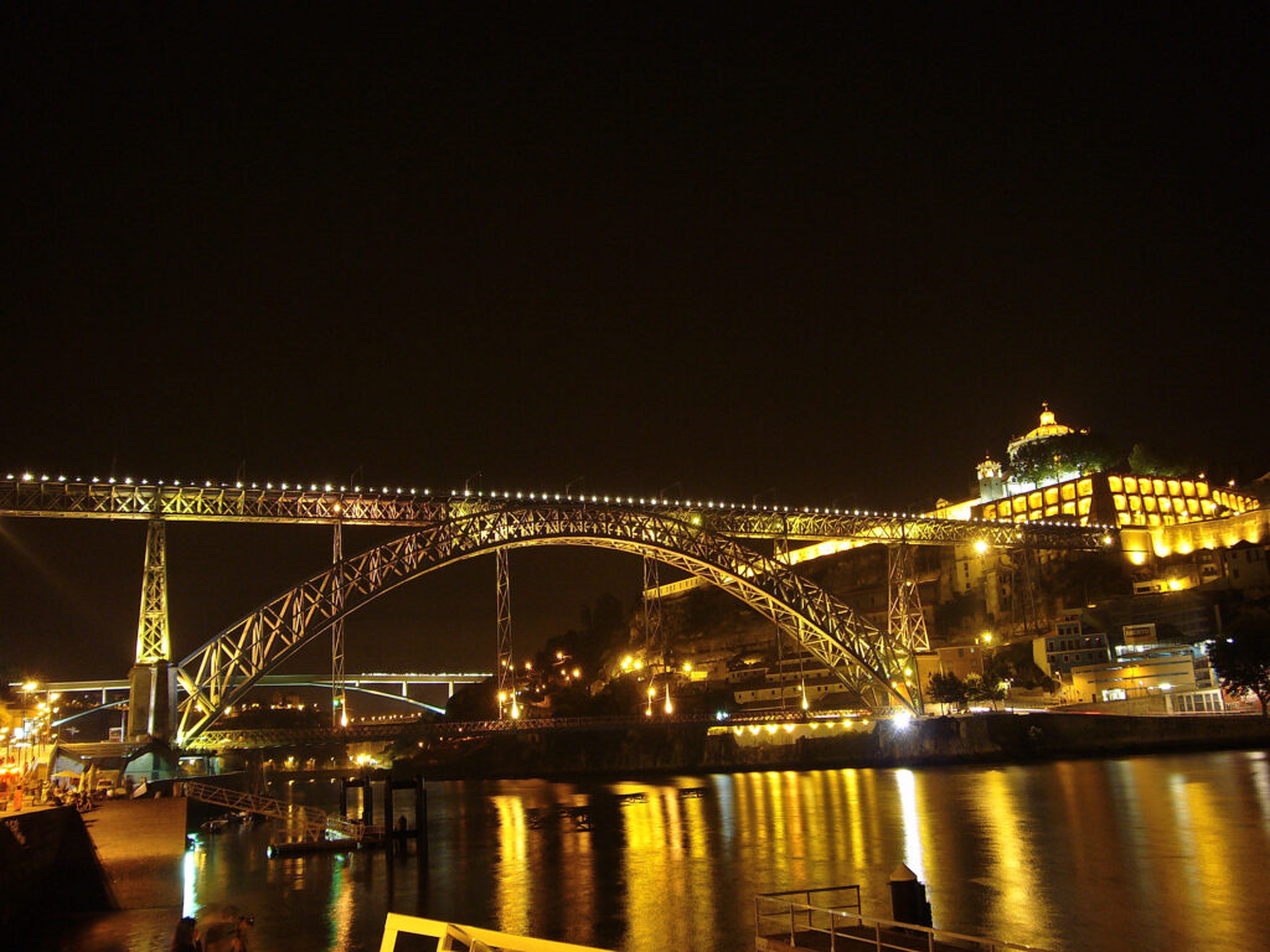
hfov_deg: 55.4
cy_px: 476
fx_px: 1211
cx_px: 635
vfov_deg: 42.9
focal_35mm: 33
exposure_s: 2
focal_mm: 5.4
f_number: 3
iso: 80
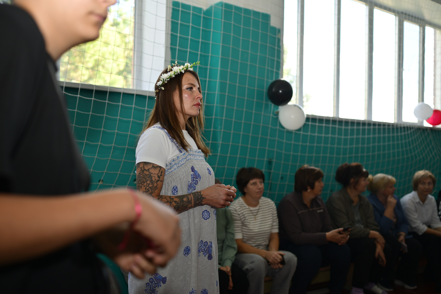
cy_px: 147
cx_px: 220
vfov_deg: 37.9
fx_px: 429
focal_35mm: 35
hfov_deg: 54.4
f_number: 2.2
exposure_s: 1/200
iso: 100
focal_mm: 35
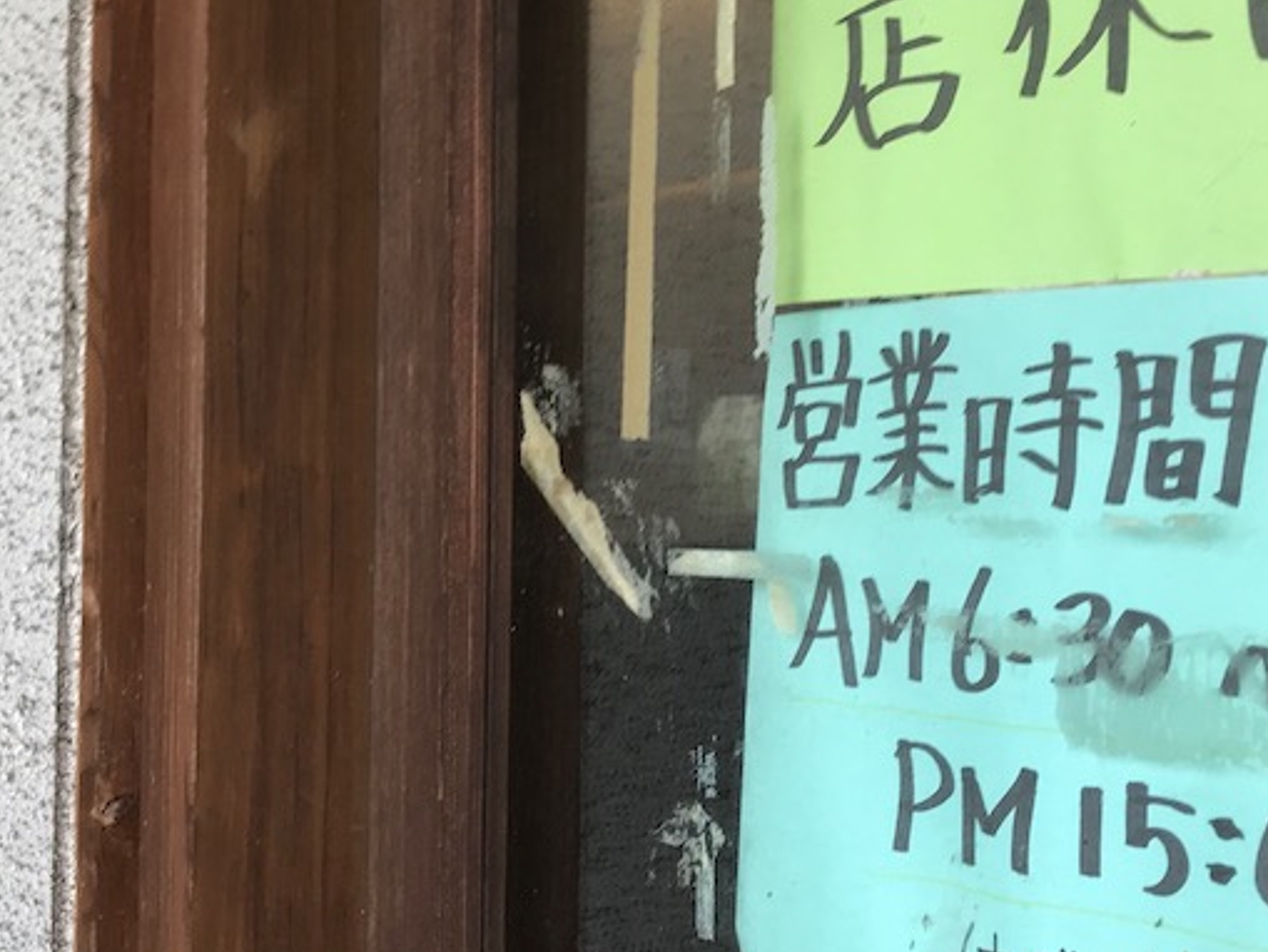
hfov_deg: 34.9
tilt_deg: -1.0
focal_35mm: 55
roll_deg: -0.4
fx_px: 2015
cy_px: 486
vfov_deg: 26.6
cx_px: 690
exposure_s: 1/123
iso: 20
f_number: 1.8
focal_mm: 3.99
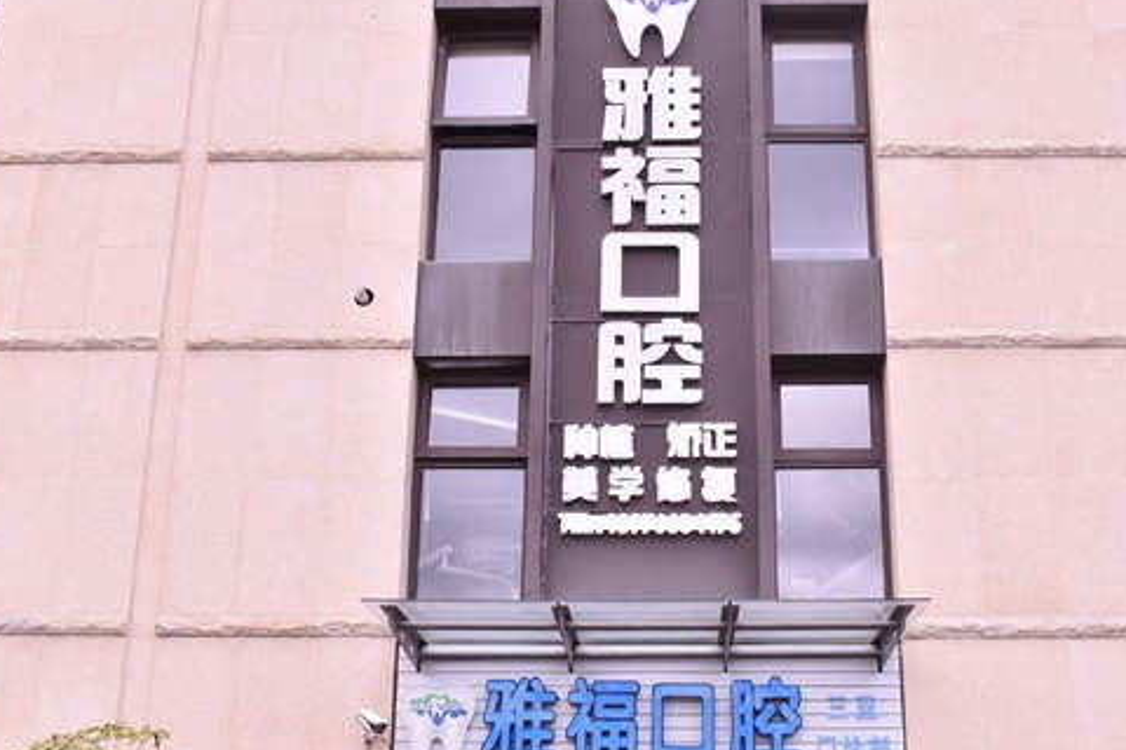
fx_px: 1583
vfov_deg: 26.7
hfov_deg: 39.1
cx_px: 633
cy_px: 361
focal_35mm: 51
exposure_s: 1/30
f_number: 14
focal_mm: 27
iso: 100
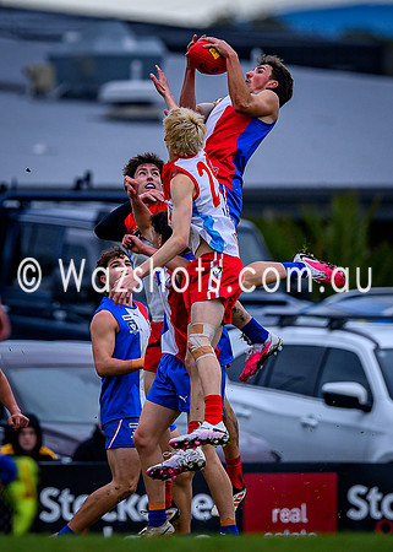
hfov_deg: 1.3
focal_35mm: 1102
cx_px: 186
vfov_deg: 1.8
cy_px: 168
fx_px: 17233
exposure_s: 1/1600
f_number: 4
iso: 250
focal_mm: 500
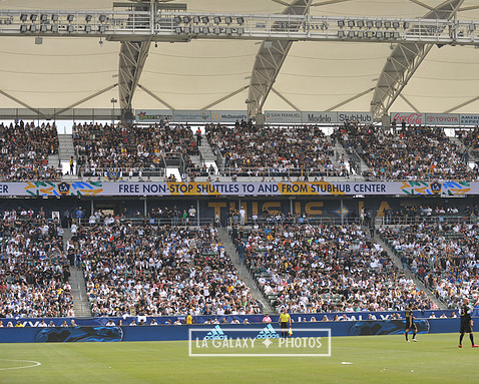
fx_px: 1291
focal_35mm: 91
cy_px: 191
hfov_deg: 21.0
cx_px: 260
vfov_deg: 16.9
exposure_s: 1/2500
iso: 320
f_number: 3.5
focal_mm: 80
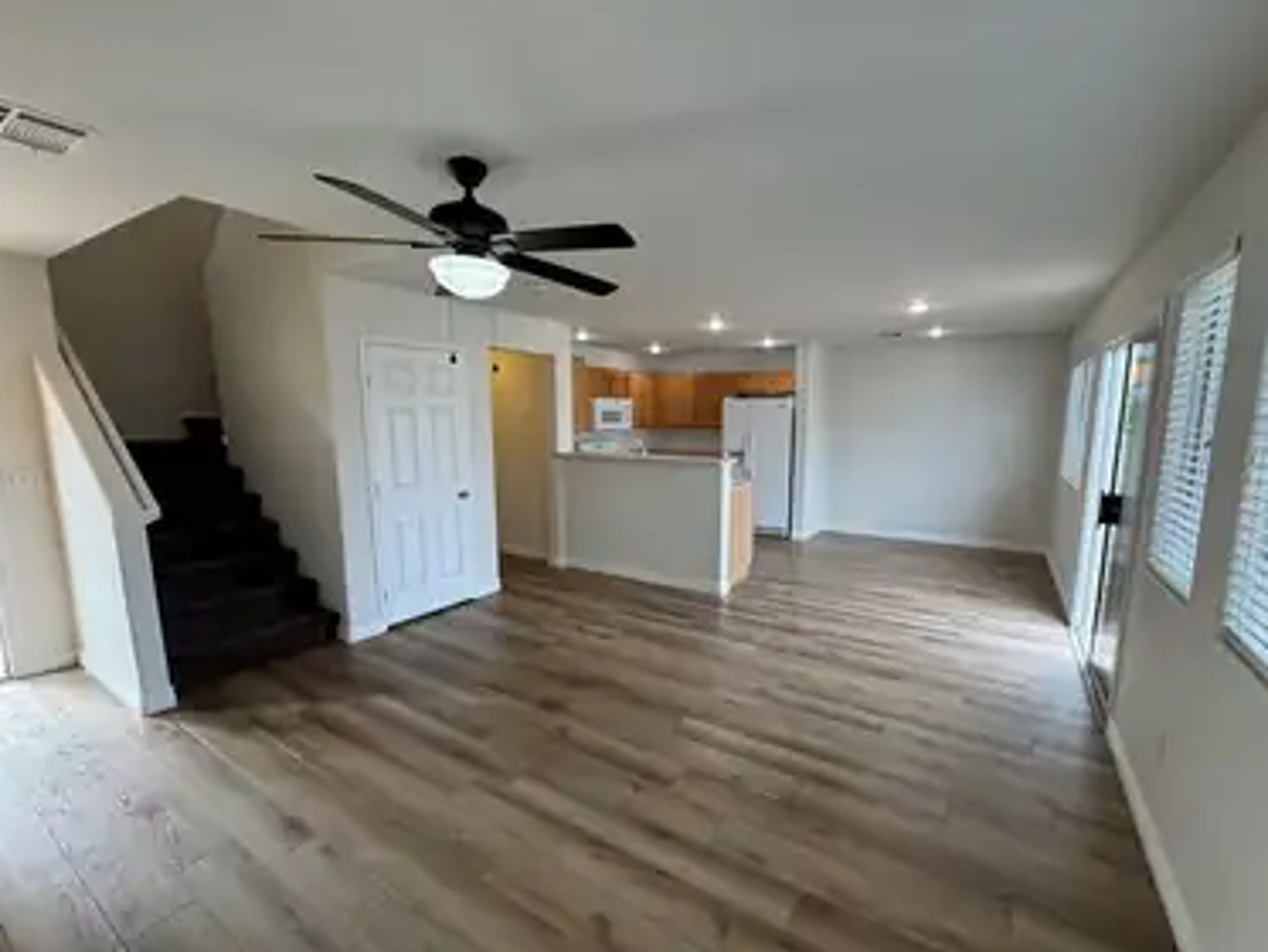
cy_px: 496
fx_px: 550
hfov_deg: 98.1
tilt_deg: -10.7
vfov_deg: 81.7
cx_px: 670
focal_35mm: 15
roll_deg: -1.0
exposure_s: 1/120
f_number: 2.2
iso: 125
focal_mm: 2.22
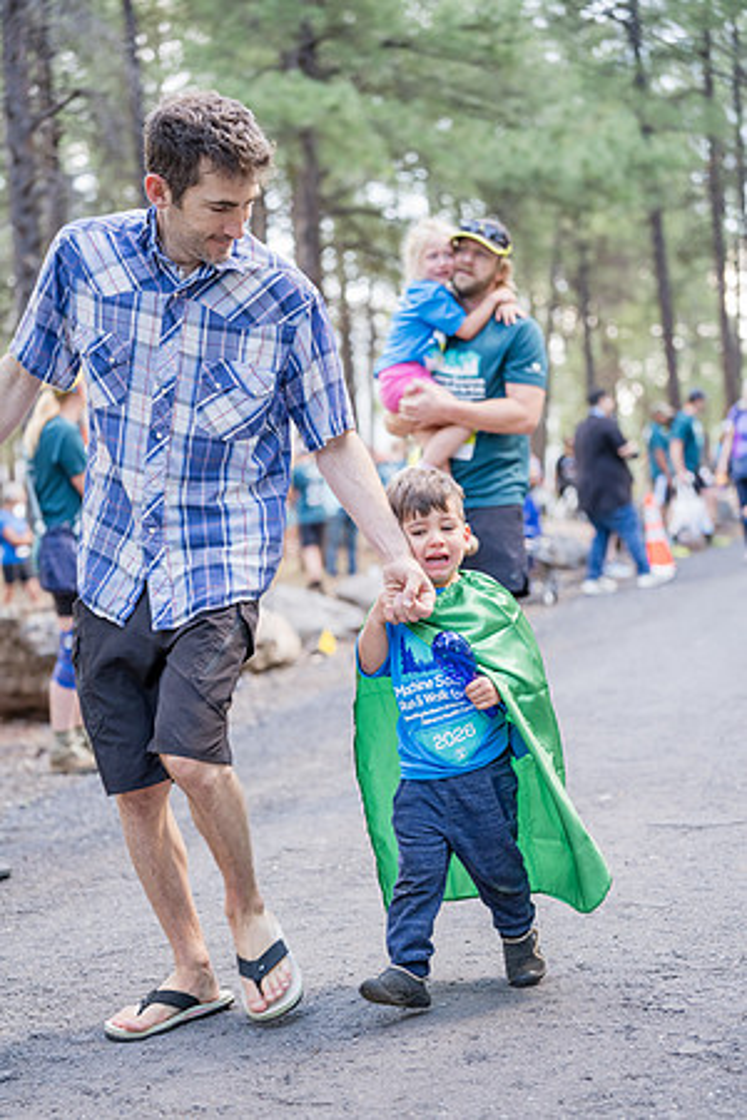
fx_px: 2179
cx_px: 374
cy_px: 560
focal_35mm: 70
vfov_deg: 28.8
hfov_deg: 19.5
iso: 1250
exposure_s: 1/320
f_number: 2.8
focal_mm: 70
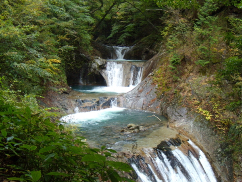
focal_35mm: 36
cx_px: 121
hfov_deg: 51.4
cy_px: 91
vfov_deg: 39.7
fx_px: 252
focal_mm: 6.4
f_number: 3.6
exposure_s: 1/60
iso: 250
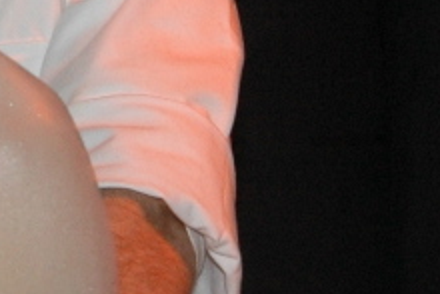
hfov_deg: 3.6
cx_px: 442
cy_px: 176
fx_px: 7008
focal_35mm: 573
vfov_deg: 2.4
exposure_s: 1/60
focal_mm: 56
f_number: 5
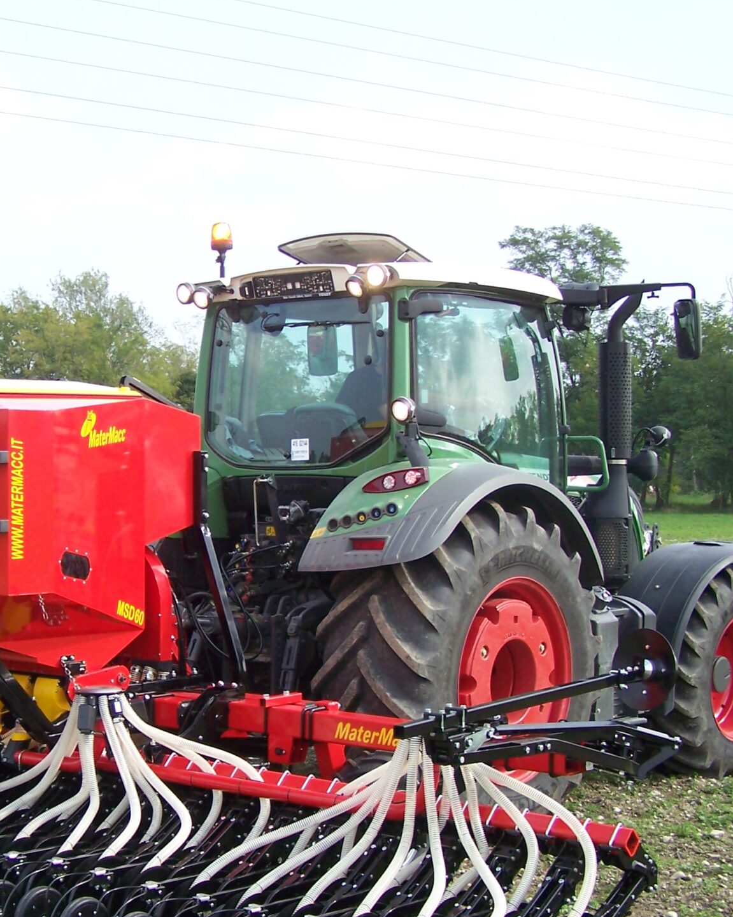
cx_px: 153
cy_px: 521
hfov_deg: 22.8
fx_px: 1790
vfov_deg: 28.7
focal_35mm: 66
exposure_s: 1/320
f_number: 2.8
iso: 64
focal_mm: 6.3
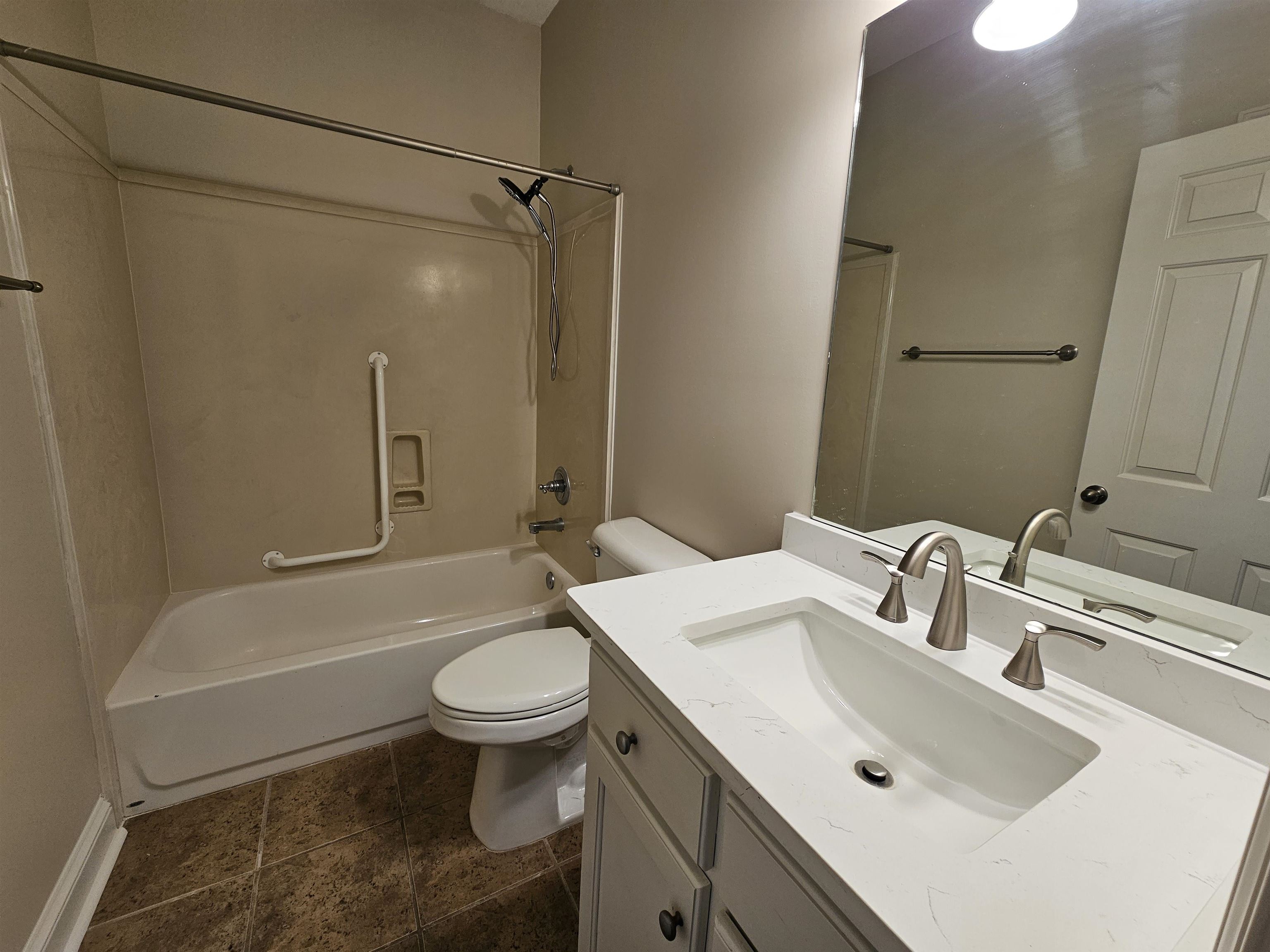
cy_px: 476
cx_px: 635
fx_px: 477
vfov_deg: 89.9
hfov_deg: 106.2
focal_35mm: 13
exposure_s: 1/60
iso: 50
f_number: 2.2
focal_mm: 2.2
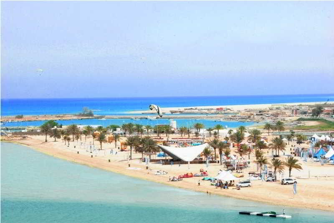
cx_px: 167
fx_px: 1114
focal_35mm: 120
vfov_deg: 11.4
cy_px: 112
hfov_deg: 17.0
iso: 125
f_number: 25
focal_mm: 80
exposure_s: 1/60
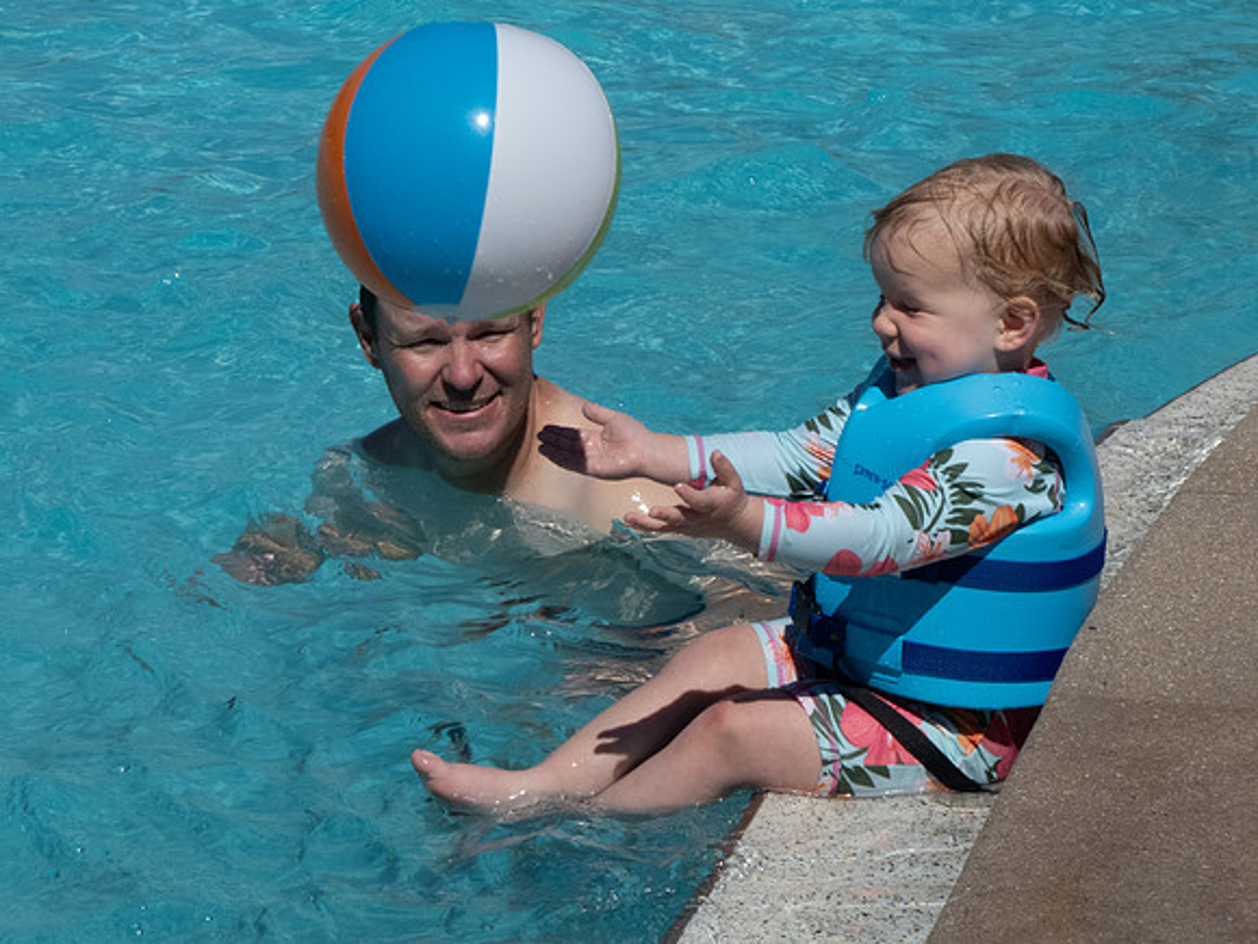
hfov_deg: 15.3
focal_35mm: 129
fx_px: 4696
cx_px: 551
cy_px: 485
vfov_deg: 11.5
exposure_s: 1/500
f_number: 8
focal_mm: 20.6
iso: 80
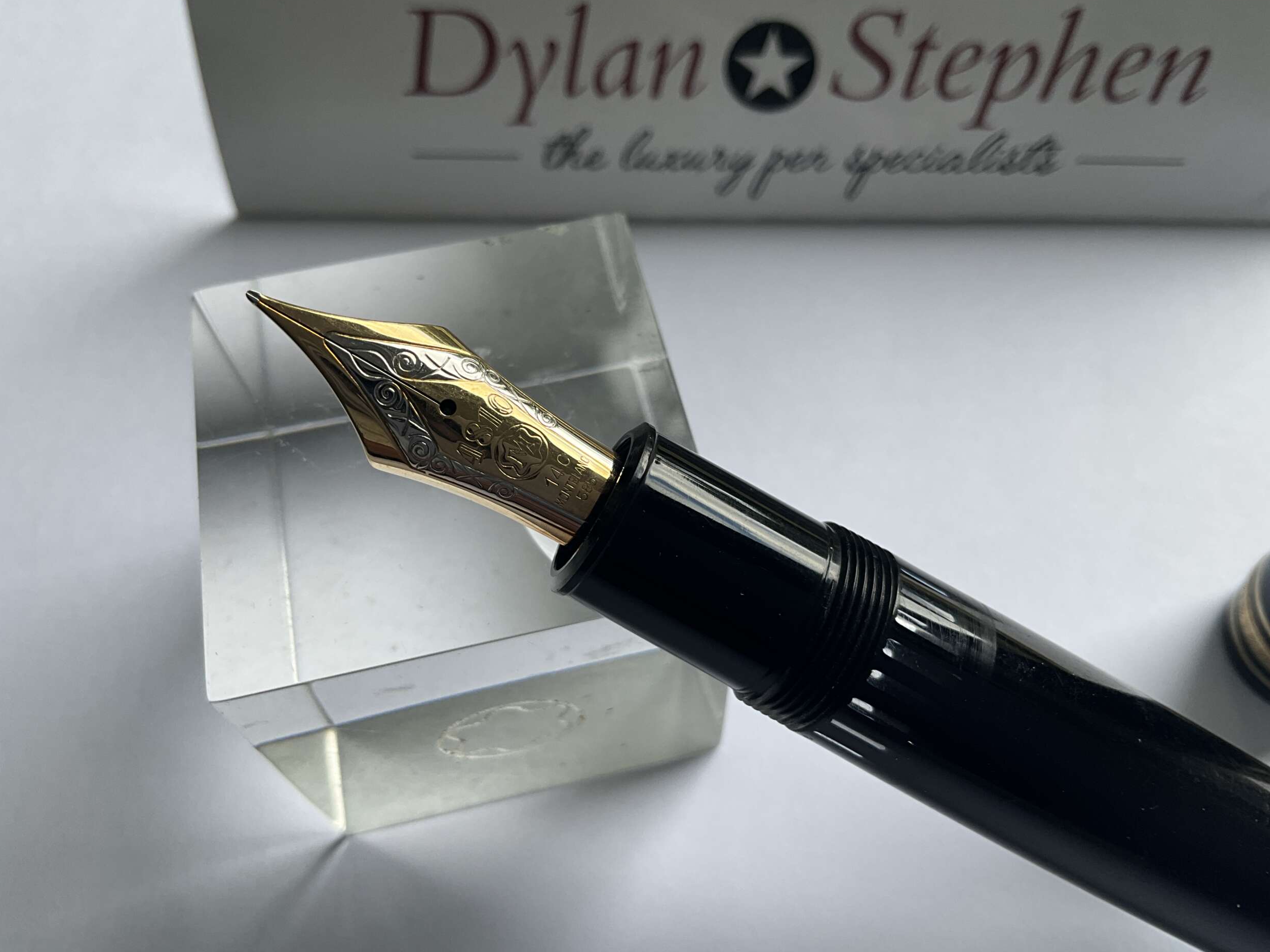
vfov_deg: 46.8
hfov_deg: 60.0
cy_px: 477
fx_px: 1101
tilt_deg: -60.5
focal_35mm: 30
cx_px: 646
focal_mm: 3
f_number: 1.8
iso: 16
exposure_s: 1/124
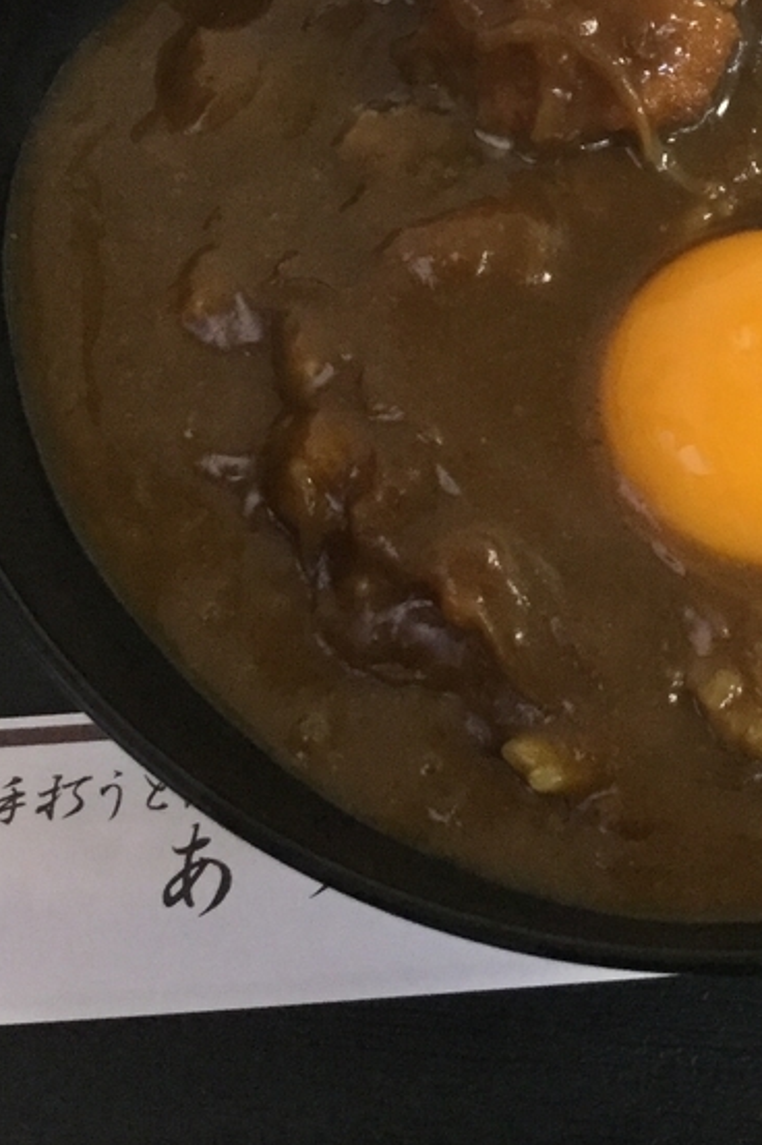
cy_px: 182
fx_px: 2225
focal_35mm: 70
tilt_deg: -60.5
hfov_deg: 19.1
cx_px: 677
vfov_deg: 28.1
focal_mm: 3.3
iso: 160
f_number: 2.4
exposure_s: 1/30
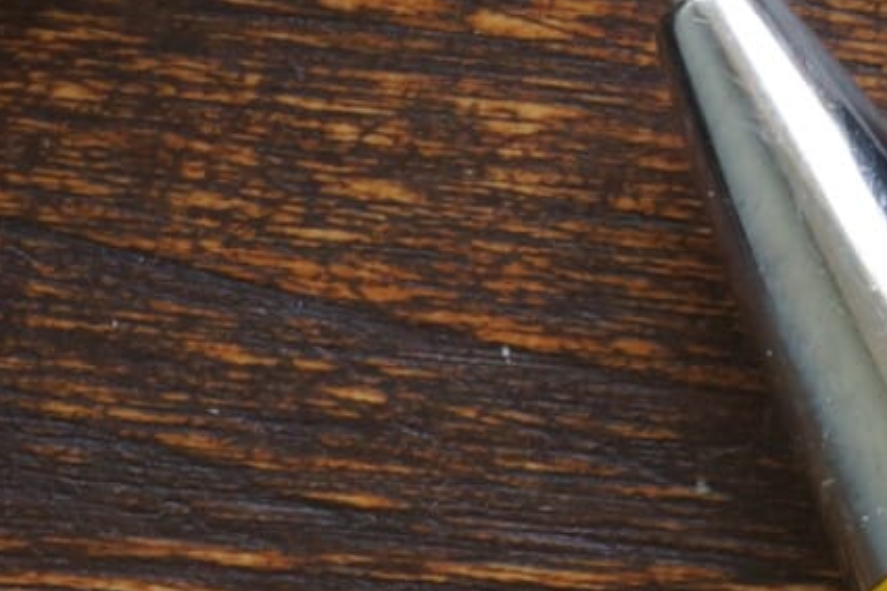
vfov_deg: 4.9
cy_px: -793
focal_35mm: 271
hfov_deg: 7.1
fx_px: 6674
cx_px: 2225
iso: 200
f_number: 20
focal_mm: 30
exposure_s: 1/2
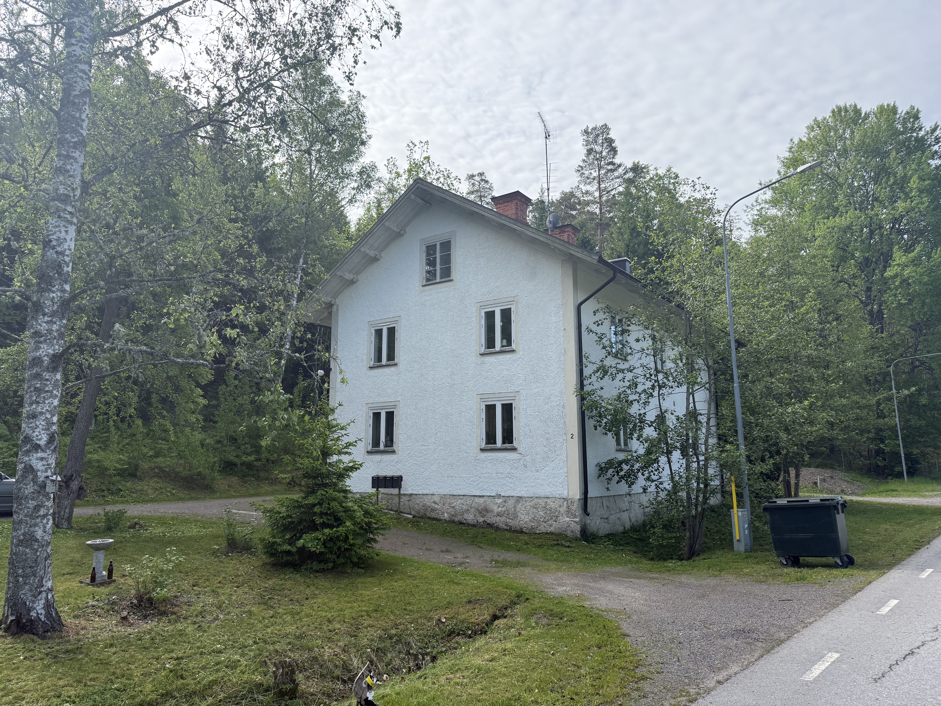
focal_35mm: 24
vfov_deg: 56.8
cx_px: 470
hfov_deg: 71.6
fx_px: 652
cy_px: 353
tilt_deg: +9.5
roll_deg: +0.0
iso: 100
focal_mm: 6.76
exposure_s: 1/2907
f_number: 1.78
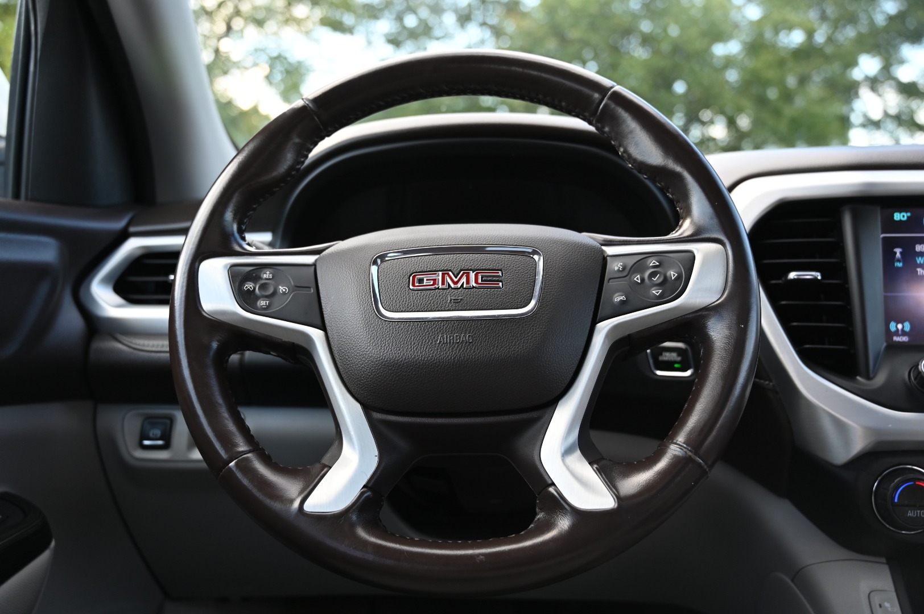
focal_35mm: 32
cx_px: 462
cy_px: 307
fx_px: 808
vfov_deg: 41.6
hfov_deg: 59.5
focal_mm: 31.5
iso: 400
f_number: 4
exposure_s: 1/200
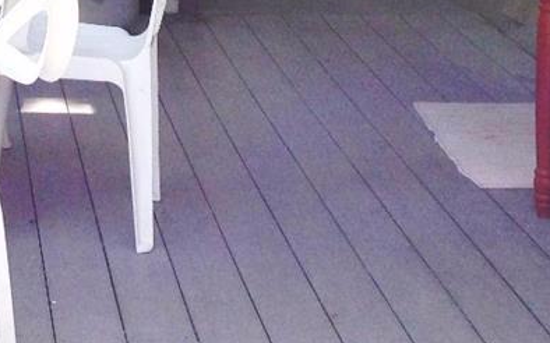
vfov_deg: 9.5
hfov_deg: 15.5
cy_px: -187
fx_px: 1993
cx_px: 13
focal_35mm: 133
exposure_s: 1/623
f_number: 2.4
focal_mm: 4.12
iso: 50
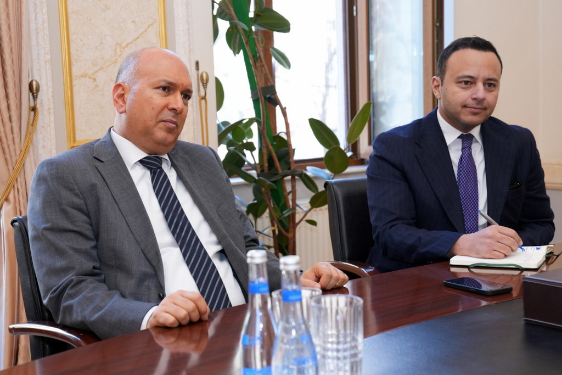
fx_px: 827
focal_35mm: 53
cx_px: 281
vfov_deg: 25.5
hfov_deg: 37.5
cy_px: 188
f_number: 4.5
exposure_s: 1/160
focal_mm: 53
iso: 1600
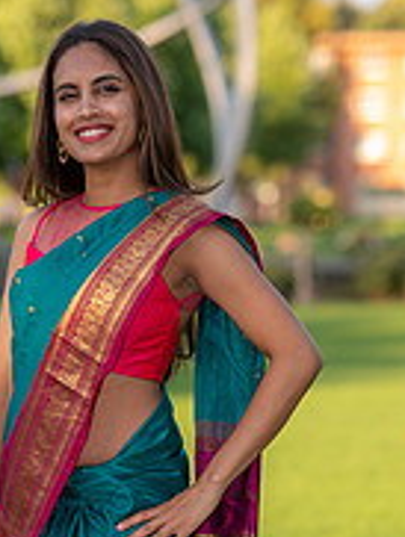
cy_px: 466
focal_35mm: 202
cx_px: 103
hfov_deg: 7.4
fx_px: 3144
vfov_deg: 9.7
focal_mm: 85
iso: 64
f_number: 2.5
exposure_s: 1/250
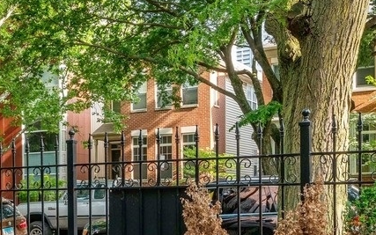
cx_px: 3
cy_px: 199
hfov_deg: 29.5
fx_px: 666
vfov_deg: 19.7
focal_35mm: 65
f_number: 8
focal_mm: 17
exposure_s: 1/30
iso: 320
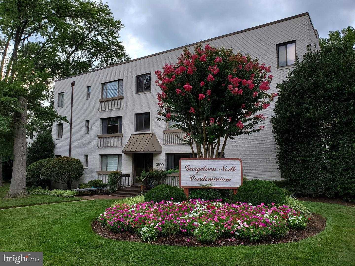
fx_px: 267
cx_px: 178
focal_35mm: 26
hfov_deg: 67.3
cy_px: 133
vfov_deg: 53.1
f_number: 2.4
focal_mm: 4.3
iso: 50
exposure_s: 1/400
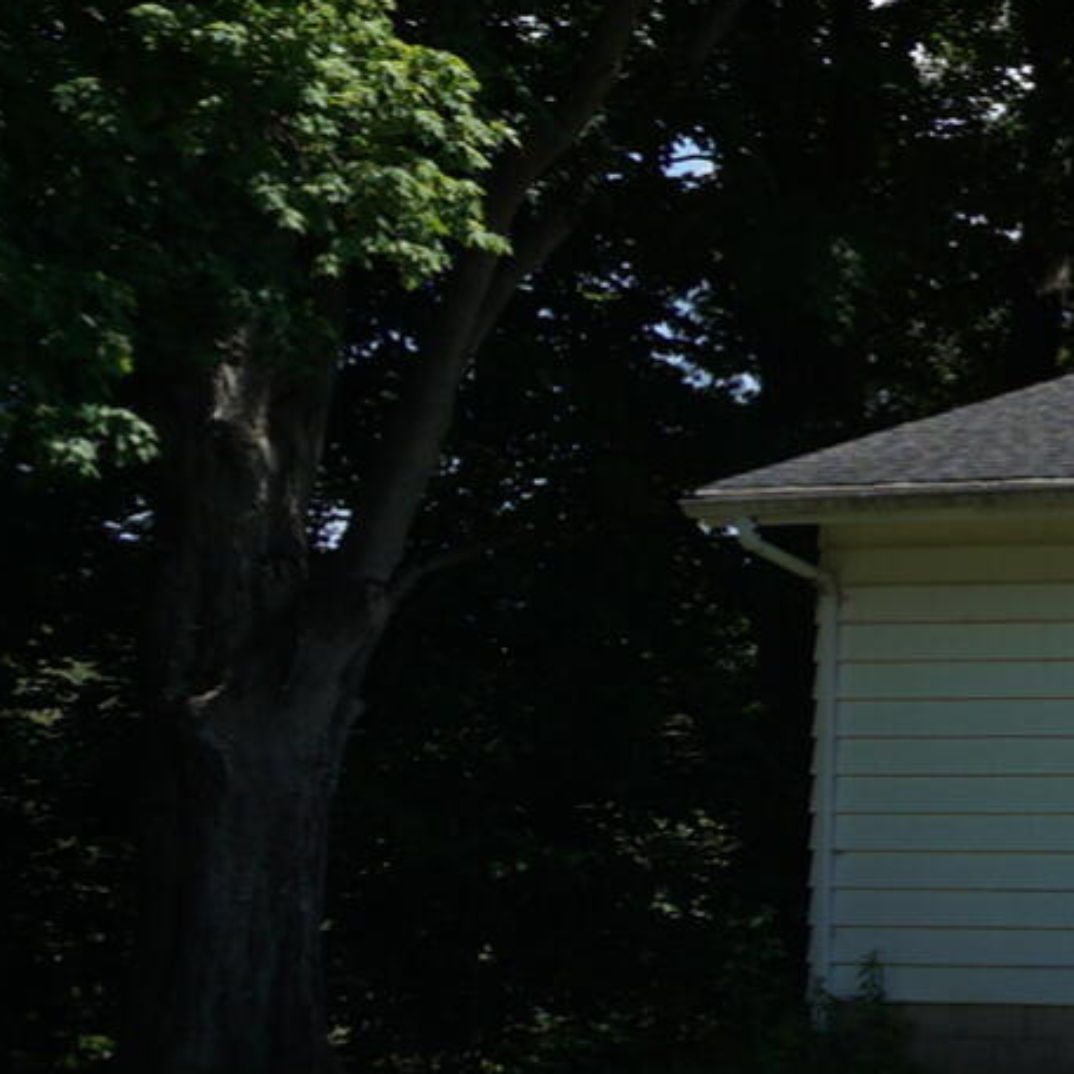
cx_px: 3144
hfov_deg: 10.0
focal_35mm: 134
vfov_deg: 13.0
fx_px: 4704
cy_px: 791
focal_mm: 16
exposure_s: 1/640
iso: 100
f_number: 5
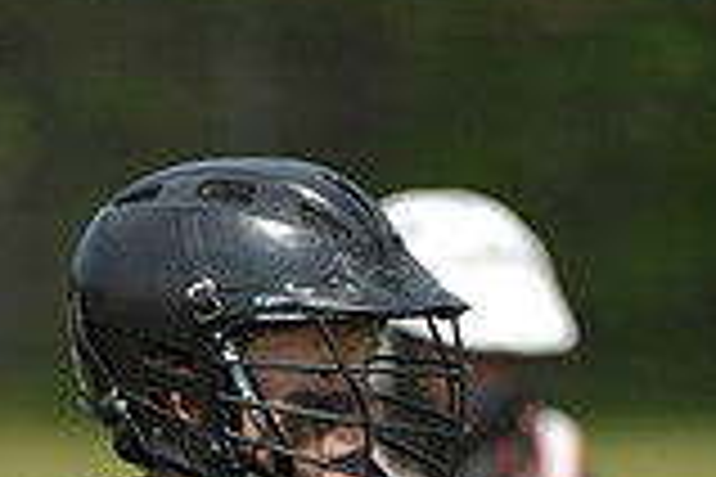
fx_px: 17362
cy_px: 801
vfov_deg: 1.6
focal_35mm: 873
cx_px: 135
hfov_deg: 2.4
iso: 640
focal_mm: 240
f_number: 4
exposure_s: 1/5000
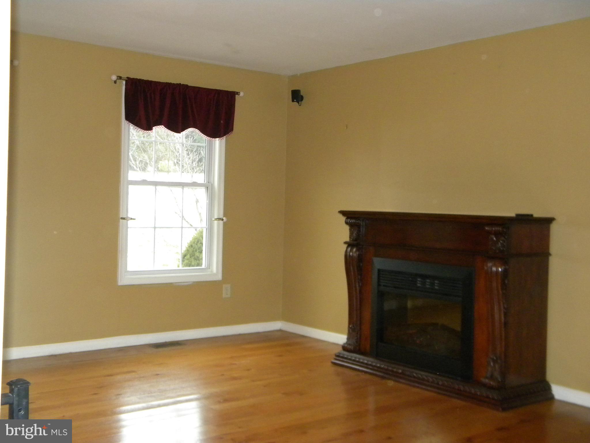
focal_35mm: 41
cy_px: 222
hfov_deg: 45.8
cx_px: 295
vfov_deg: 35.1
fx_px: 699
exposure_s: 1/30
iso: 450
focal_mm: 7.3
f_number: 3.8
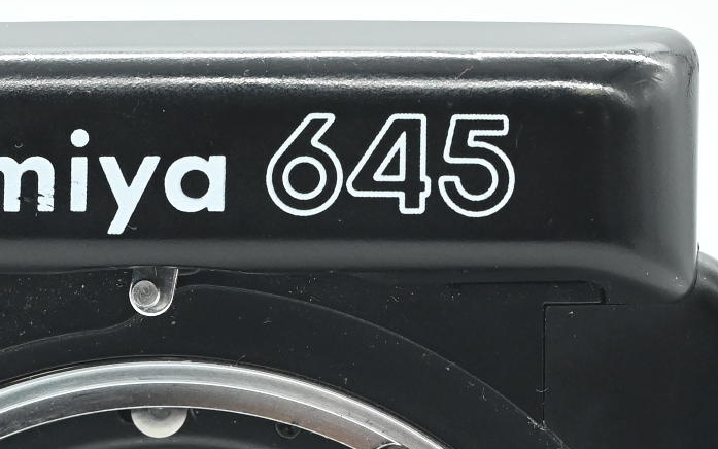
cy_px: 715
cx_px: 206
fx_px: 4326
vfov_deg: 5.9
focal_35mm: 221
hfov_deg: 9.5
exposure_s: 1/160
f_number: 10
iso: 2000
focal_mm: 50
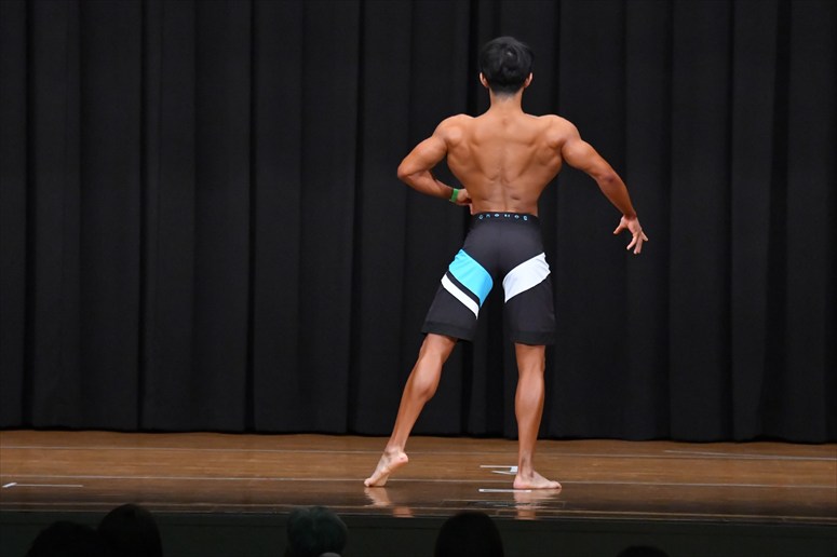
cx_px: 418
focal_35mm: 202
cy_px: 278
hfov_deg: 10.2
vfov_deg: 6.8
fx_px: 4694
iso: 8000
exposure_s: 1/400
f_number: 5.6
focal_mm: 135
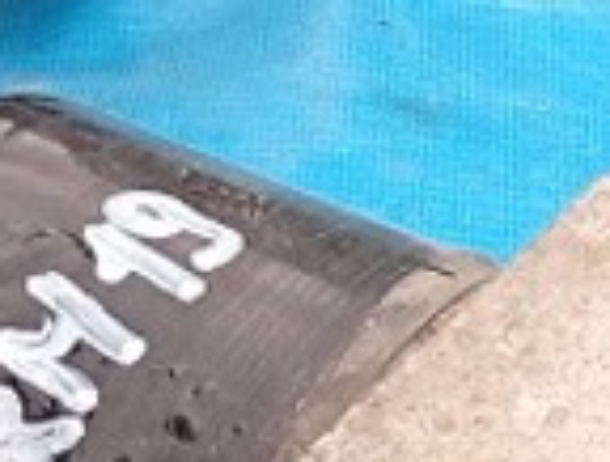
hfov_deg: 8.5
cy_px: 1000
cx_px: 570
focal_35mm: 230
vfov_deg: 6.3
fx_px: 4067
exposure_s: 1/152
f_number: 1.8
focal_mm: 3.96
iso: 50
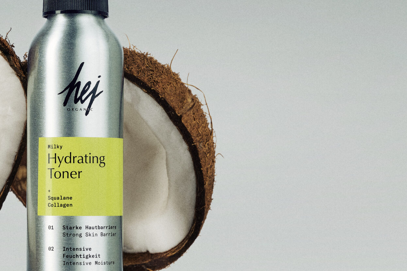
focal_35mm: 144
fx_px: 1628
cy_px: 124
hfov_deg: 14.2
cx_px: 78
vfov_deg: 9.5
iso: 160
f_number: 14
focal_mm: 70
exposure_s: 1/200
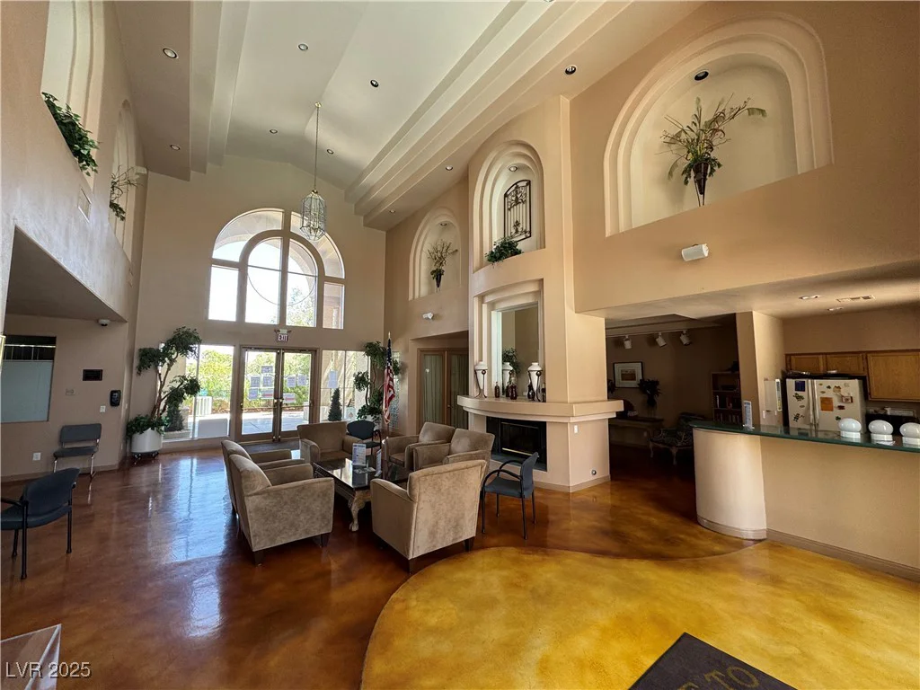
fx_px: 372
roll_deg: -0.4
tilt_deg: +4.4
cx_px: 460
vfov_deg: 85.7
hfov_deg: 102.1
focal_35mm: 14
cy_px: 345
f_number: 2.2
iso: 80
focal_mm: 2.22
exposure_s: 1/99
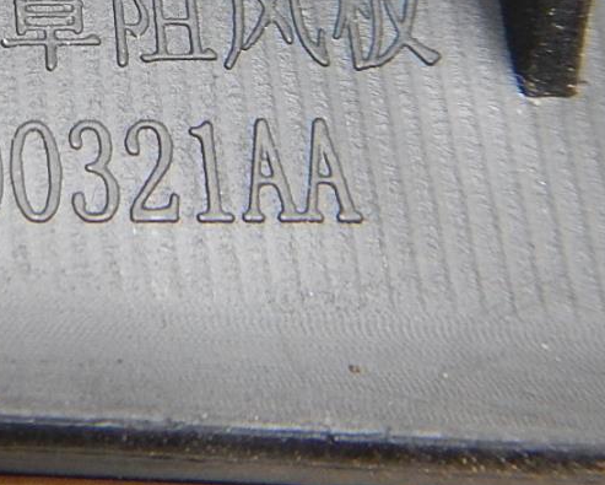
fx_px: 1684
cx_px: -151
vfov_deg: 16.0
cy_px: -17
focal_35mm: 94
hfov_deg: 19.1
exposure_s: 1/15
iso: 400
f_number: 3.9
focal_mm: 5.9
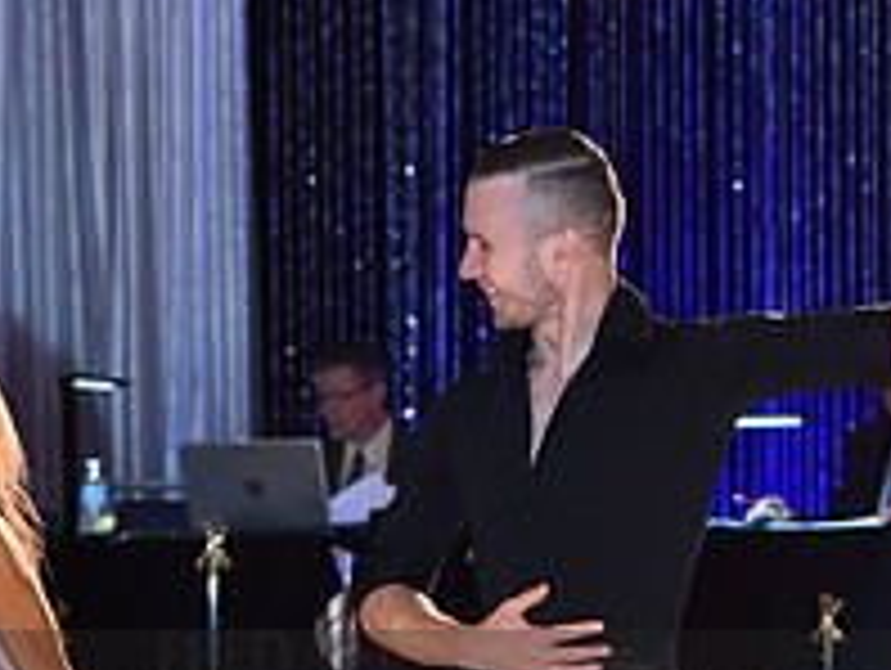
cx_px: 322
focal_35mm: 267
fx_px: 6881
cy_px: 782
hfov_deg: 7.4
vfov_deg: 5.6
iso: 2000
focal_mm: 95
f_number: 5
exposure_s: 1/250
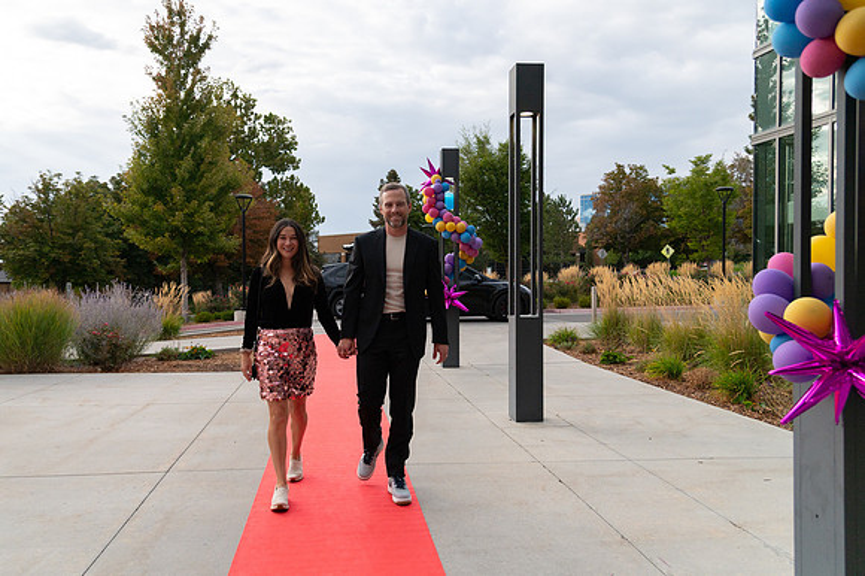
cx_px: 387
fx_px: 645
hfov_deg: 67.5
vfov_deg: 48.1
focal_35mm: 27
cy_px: 278
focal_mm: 24
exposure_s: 1/6400
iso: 500
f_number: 4
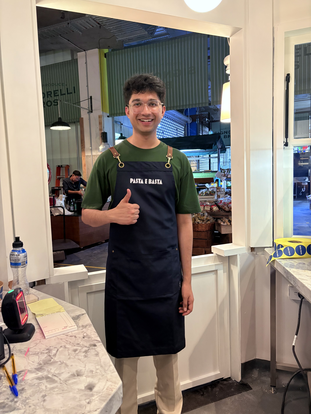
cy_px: 207
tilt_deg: -4.8
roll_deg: +1.2
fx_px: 311
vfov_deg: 67.3
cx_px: 156
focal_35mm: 26
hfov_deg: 53.1
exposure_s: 1/50
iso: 400
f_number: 1.6
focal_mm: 5.96
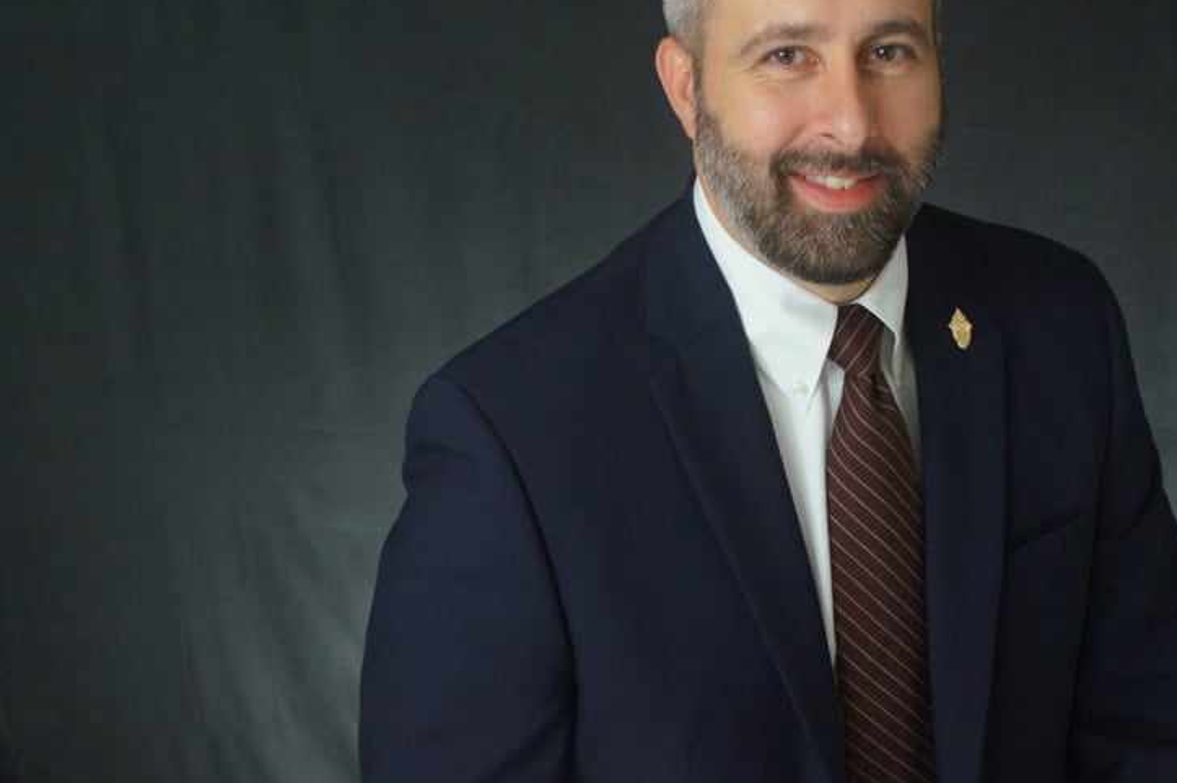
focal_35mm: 70
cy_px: 278
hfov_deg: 28.9
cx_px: 702
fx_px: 2276
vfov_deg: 19.5
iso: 1600
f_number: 4.5
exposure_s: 1/60
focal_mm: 35
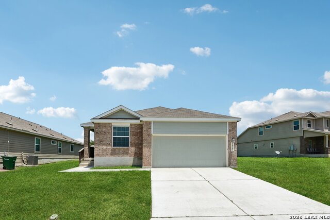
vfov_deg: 70.5
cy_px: 110
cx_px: 165
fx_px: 156
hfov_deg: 93.3
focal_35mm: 17
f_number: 8
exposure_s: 1/1000
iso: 400
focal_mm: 17
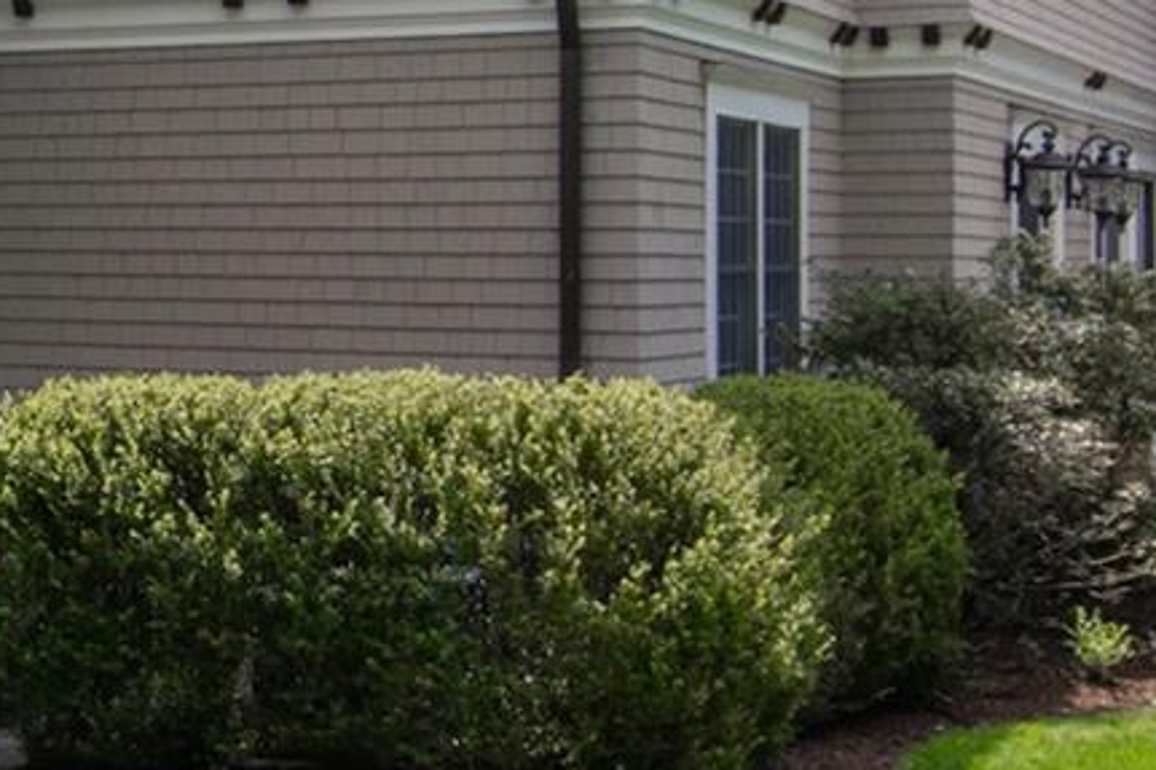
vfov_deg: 17.1
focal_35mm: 78
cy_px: 50
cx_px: -335
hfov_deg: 23.1
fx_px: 2516
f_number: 11
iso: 400
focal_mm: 11
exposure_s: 1/200
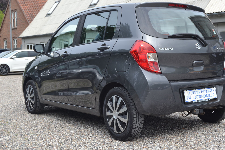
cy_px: 69
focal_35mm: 52
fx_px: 325
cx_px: 129
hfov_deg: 38.1
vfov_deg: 26.0
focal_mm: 30
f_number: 6.3
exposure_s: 1/160
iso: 100
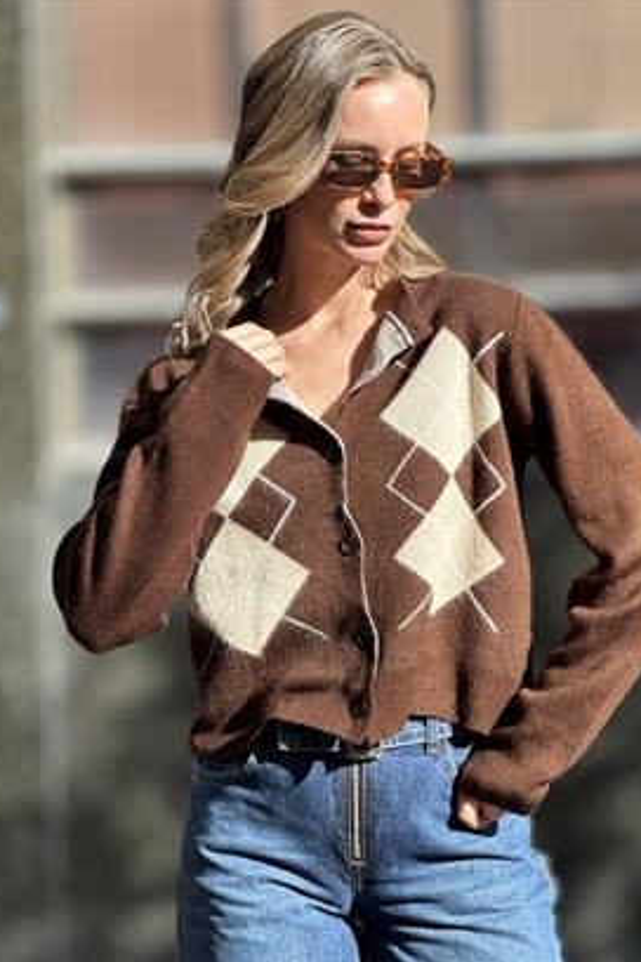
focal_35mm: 81
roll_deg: +1.3
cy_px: 477
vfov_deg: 25.1
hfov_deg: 16.9
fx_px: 2163
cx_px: 349
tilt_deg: +0.1
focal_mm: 9
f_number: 2.8
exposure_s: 1/356
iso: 32
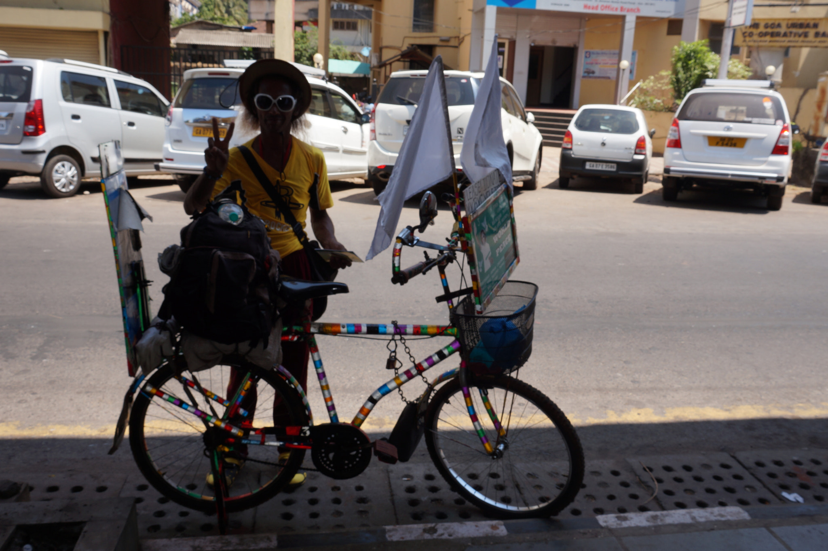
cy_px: 276
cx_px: 414
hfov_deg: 59.5
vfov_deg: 41.7
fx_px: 724
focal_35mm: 32
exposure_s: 1/80
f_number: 13
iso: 100
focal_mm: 21
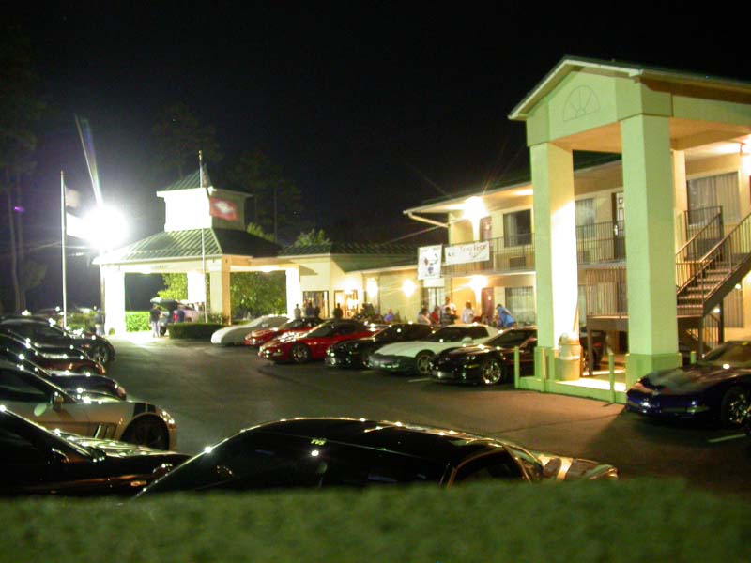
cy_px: 282
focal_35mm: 38
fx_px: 824
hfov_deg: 49.0
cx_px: 376
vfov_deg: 37.7
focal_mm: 7.85
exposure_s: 1/1.4
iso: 400
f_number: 2.6
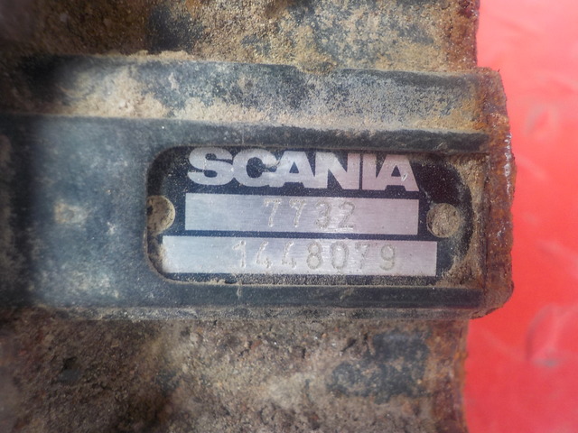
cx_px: 289
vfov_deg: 46.8
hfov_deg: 60.0
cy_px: 216
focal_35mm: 30
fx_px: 501
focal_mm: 4.1
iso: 125
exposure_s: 1/30
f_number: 3.3
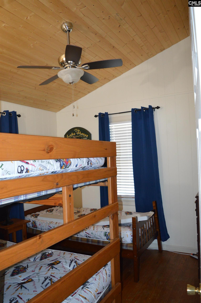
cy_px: 152
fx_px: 227
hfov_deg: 47.8
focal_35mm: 27
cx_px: 100
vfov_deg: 67.4
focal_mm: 18
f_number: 3.5
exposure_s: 1/60
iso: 1600
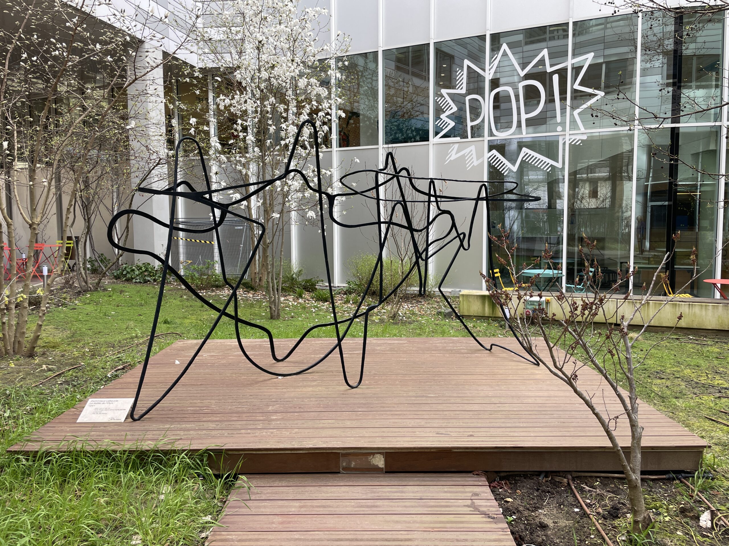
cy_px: 273
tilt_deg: -4.5
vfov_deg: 53.1
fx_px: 548
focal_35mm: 26
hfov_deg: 67.3
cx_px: 364
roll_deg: +0.1
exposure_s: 1/186
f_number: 1.6
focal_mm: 4.2
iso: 32
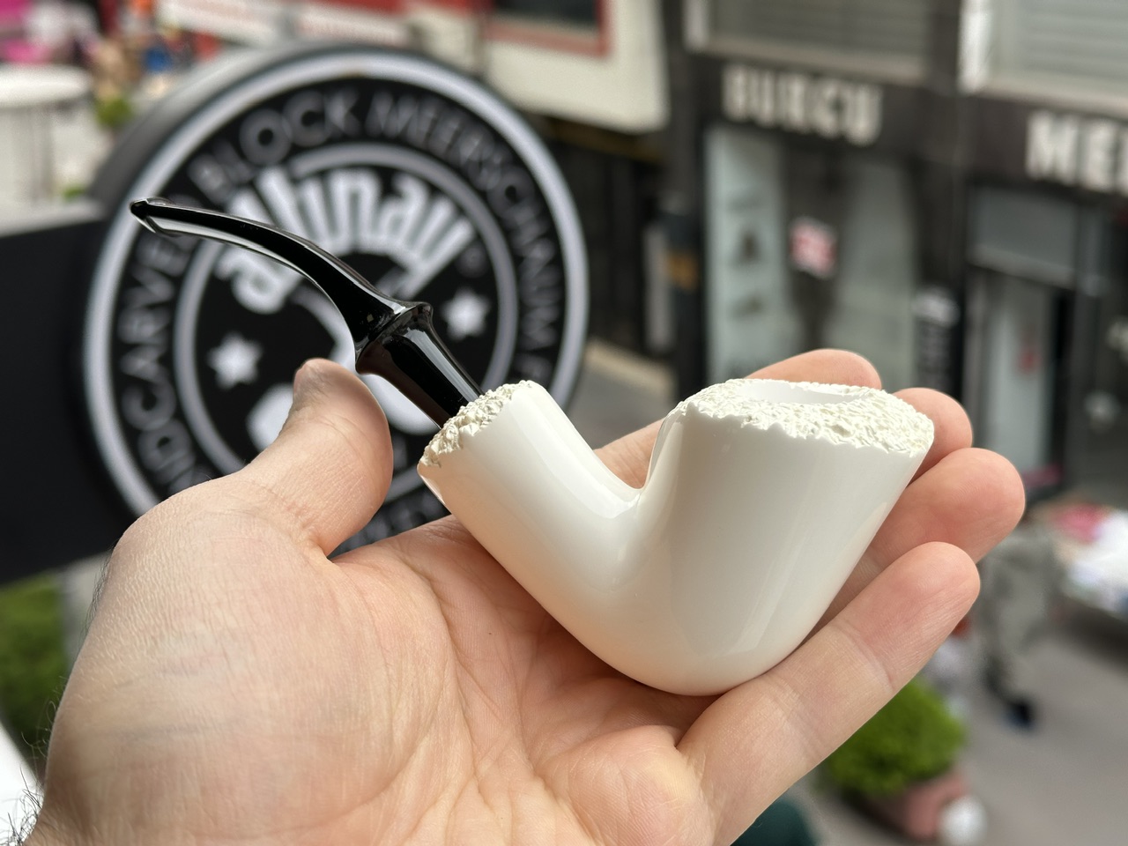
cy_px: 423
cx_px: 564
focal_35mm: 48
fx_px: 1564
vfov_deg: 30.3
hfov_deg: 39.7
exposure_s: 1/1199
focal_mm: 6.86
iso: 64
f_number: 1.78
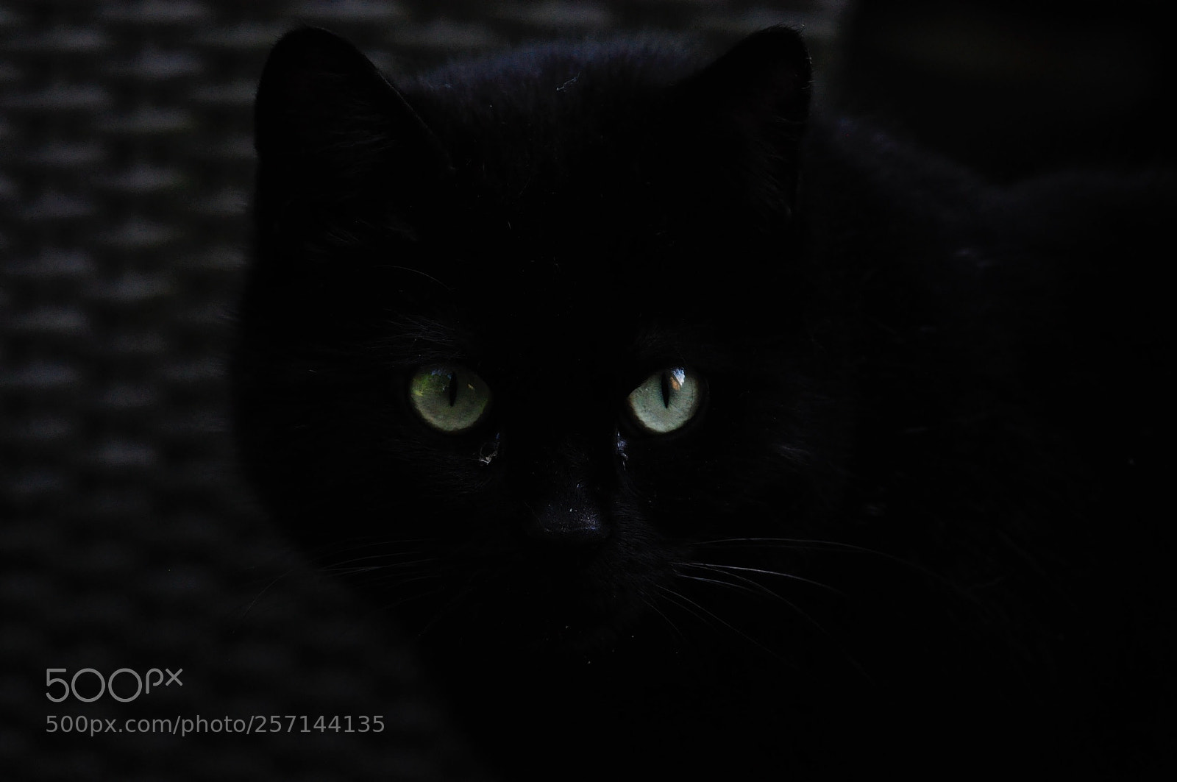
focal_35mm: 750
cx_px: 588
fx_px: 24493
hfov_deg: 2.8
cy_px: 391
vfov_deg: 1.8
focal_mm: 500
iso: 1600
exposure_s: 1/500
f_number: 5.6
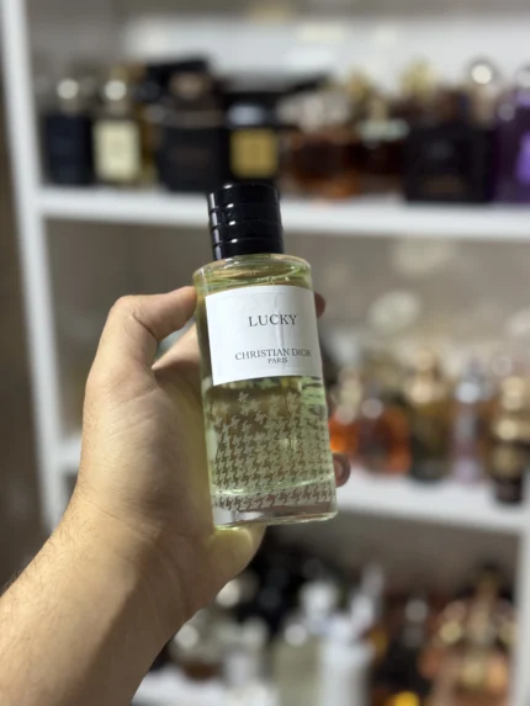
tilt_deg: -18.2
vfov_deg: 39.6
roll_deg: +0.0
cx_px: 265
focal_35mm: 48
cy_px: 353
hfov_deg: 30.3
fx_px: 980
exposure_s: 1/50
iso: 160
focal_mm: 6.76
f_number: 1.78
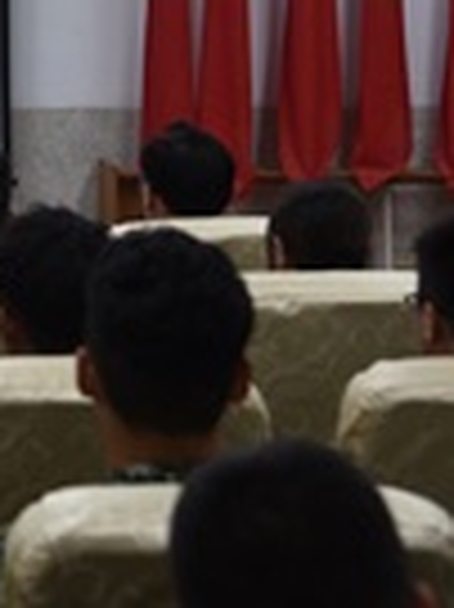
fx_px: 2890
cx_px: -432
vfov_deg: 11.9
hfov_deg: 8.5
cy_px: 18
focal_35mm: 165
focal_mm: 55
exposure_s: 1/80
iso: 400
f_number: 4.5
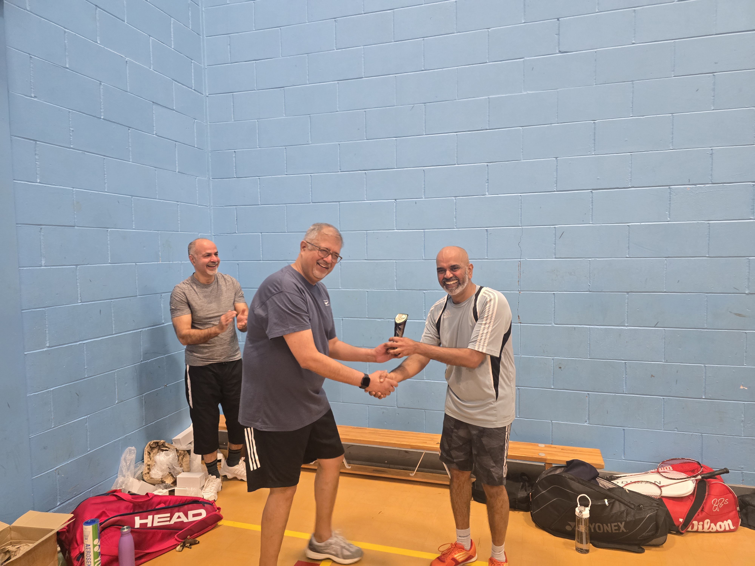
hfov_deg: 73.9
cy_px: 283
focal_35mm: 23
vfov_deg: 58.9
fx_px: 502
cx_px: 378
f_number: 1.7
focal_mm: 6.3
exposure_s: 1/100
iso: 400
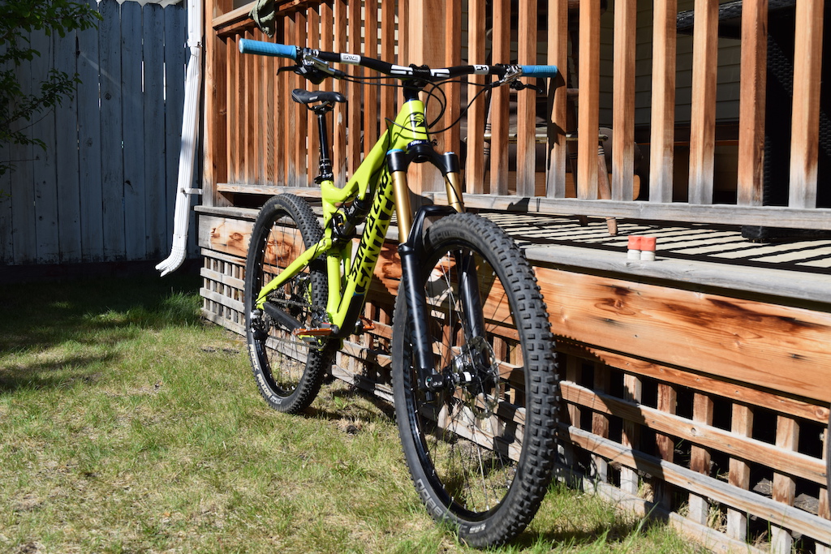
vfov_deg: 33.0
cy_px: 277
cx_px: 416
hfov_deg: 47.9
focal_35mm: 40
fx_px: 935
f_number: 8
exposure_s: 1/500
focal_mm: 27
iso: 200
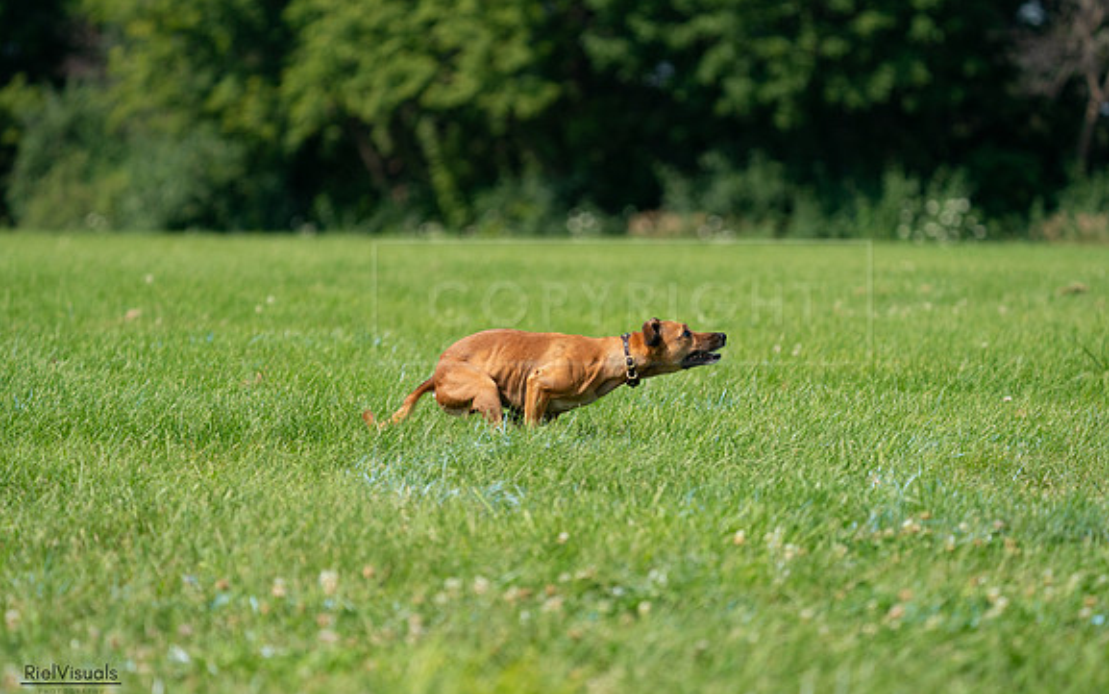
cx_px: 555
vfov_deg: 5.3
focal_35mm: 249
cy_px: 335
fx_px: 7528
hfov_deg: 8.4
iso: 800
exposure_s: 1/4000
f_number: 5.6
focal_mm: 243
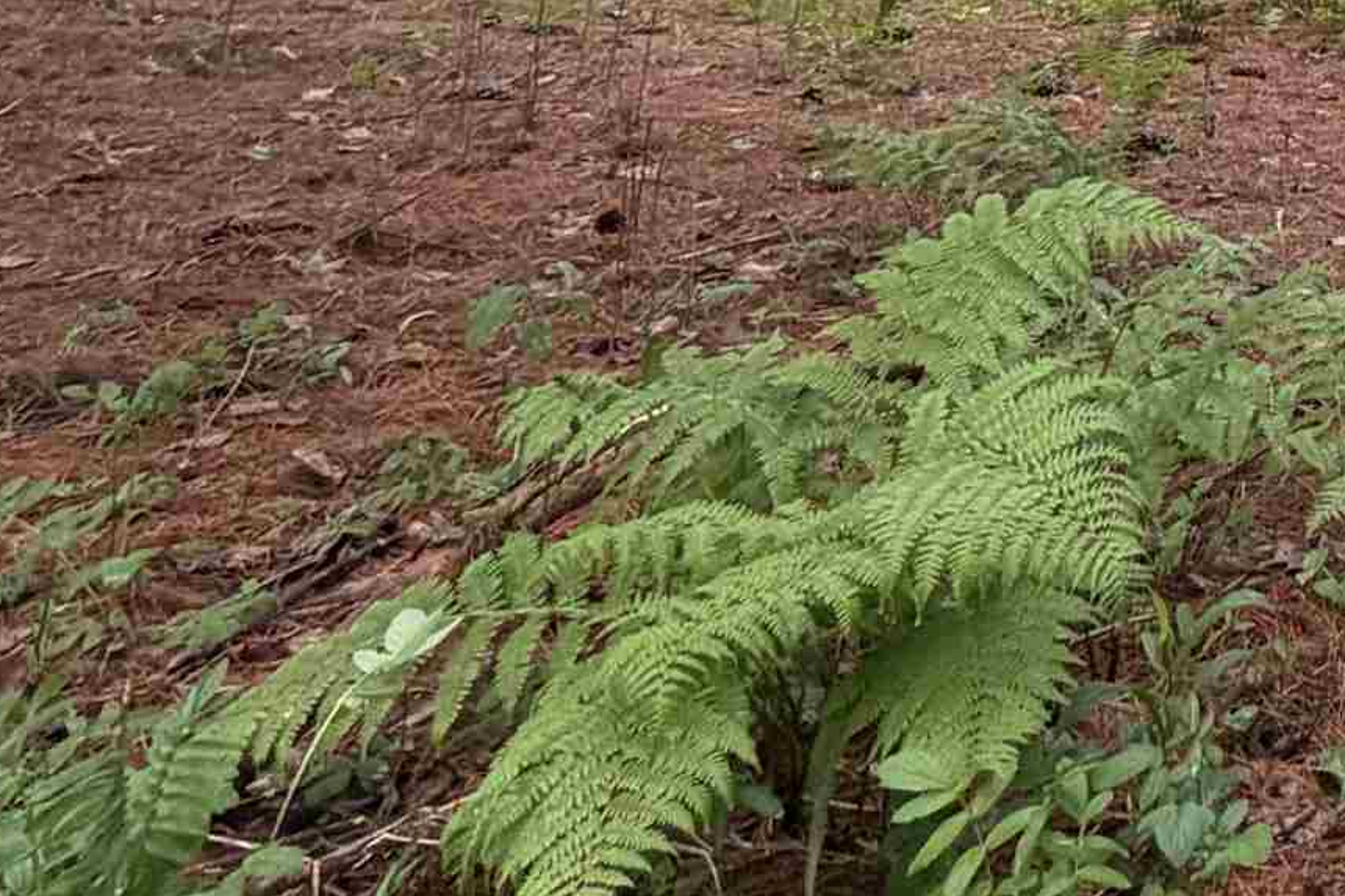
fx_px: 1942
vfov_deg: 20.6
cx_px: 1953
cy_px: -577
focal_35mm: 52
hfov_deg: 27.8
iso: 160
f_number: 2.2
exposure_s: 1/121
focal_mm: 2.22
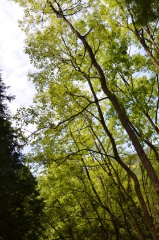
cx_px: 93
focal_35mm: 32
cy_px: 129
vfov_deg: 58.8
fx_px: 213
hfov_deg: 40.8
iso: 100
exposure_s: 1/250
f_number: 6.3
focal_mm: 18
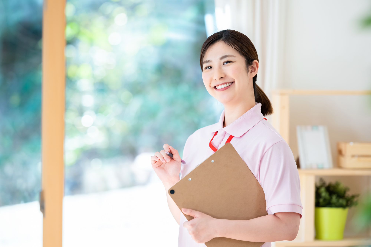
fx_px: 1391
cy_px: 124
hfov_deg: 15.2
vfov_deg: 10.2
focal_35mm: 135
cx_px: 186
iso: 800
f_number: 2.2
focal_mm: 135
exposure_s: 1/400
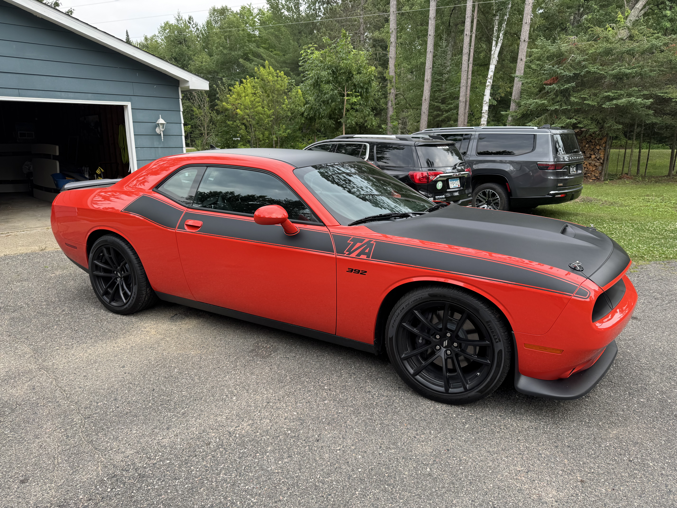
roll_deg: -0.2
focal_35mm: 24
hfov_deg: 71.6
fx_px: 469
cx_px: 338
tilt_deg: -14.8
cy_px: 254
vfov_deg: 56.8
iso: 80
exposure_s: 1/562
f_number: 1.78
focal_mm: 6.76
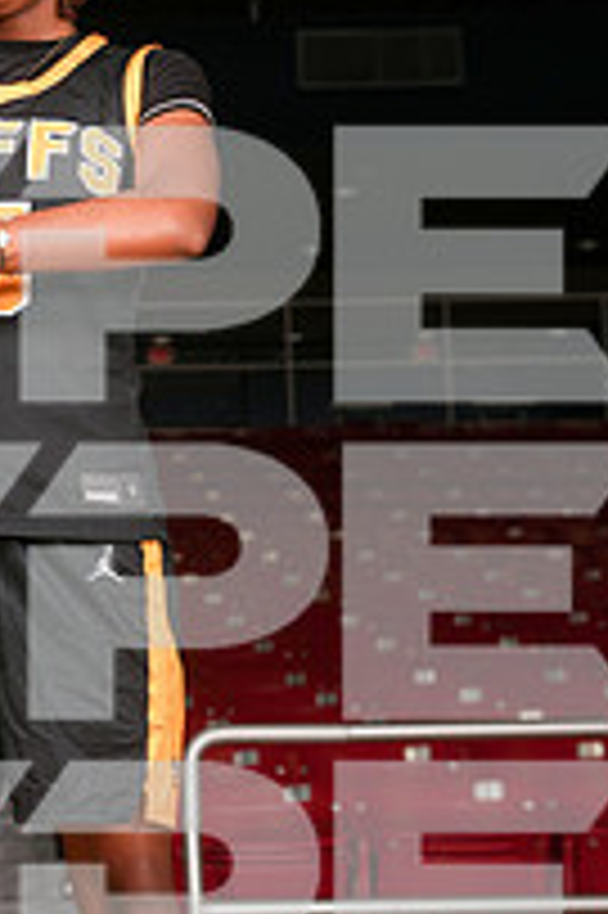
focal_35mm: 111
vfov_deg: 18.4
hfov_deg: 12.2
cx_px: -23
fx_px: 2817
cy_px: 585
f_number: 6.3
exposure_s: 1/200
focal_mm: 50
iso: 250
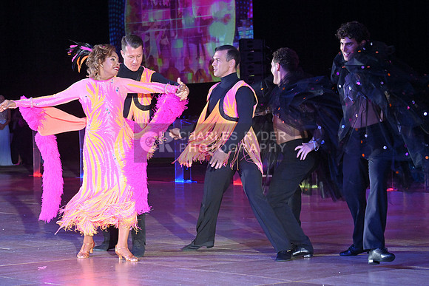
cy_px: 143
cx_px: 214
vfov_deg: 11.4
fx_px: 1430
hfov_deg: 17.1
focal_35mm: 120
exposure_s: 1/400
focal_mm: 120
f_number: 9
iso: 6400
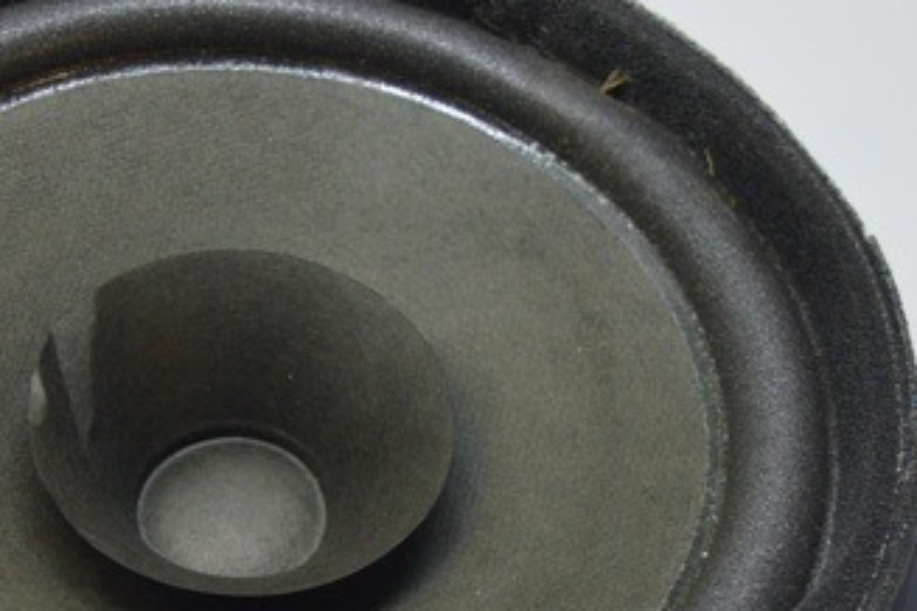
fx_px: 2394
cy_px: 545
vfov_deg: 14.4
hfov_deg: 21.4
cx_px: 188
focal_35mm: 94
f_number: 3.8
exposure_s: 1/60
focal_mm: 20
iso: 400
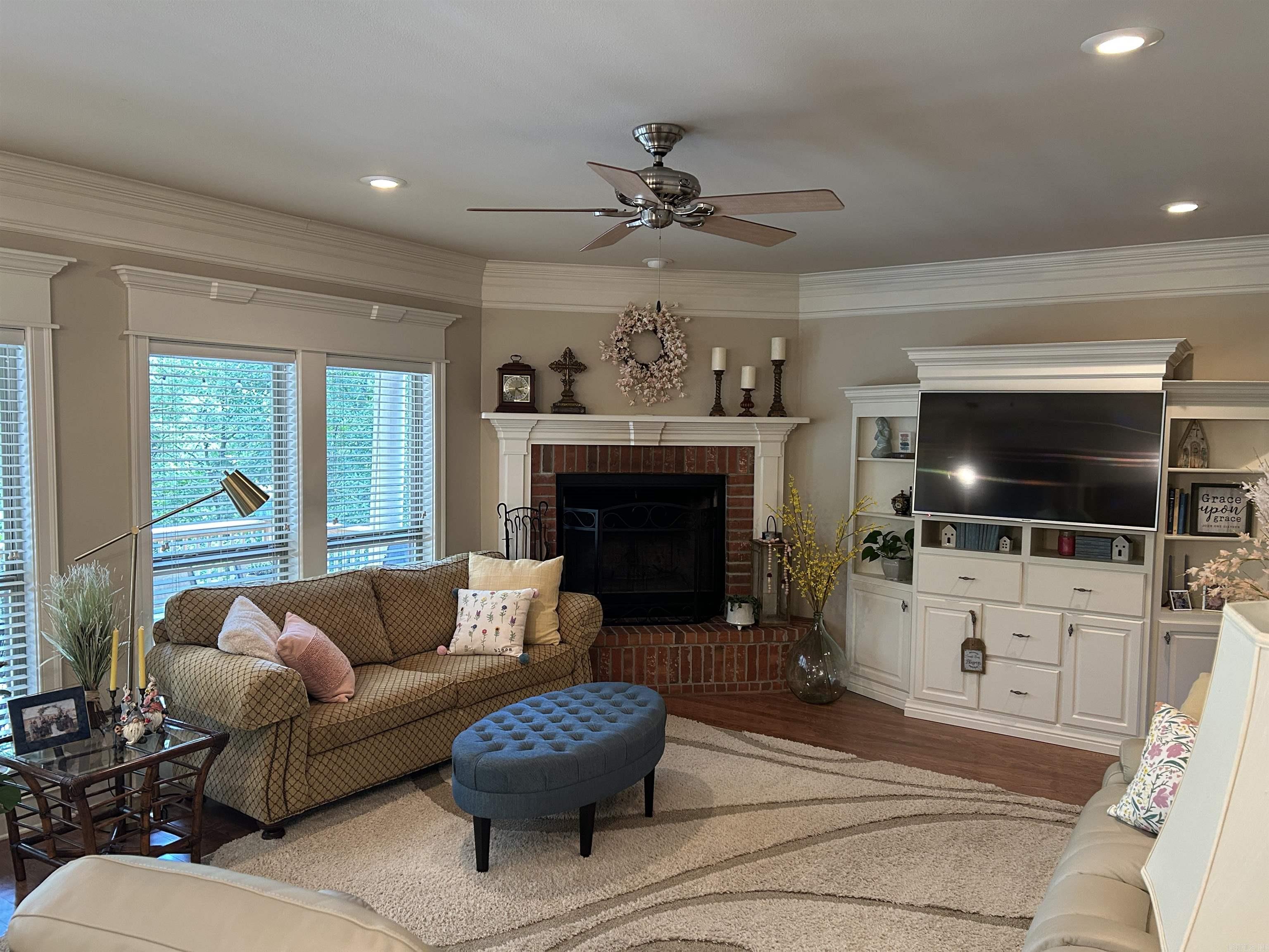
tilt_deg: -3.1
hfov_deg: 67.3
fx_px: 953
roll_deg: -0.9
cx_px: 634
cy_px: 476
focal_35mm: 26
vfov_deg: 53.1
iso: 250
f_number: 1.5
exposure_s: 1/60
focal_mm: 5.7
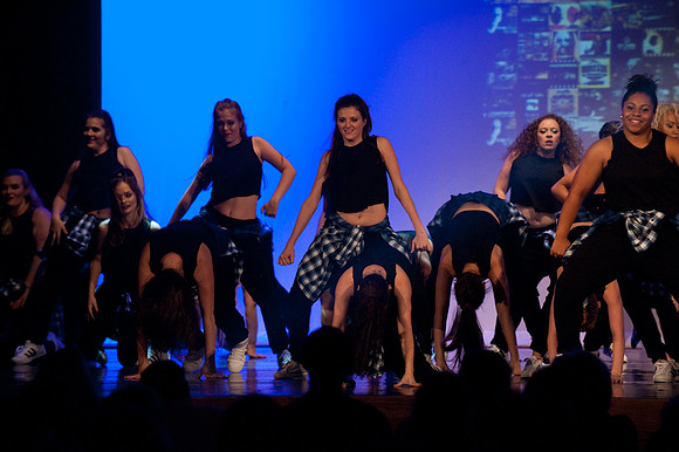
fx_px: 3770
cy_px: 226
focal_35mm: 200
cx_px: 340
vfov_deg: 6.9
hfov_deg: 10.3
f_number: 4
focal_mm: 200
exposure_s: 1/200
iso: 3200
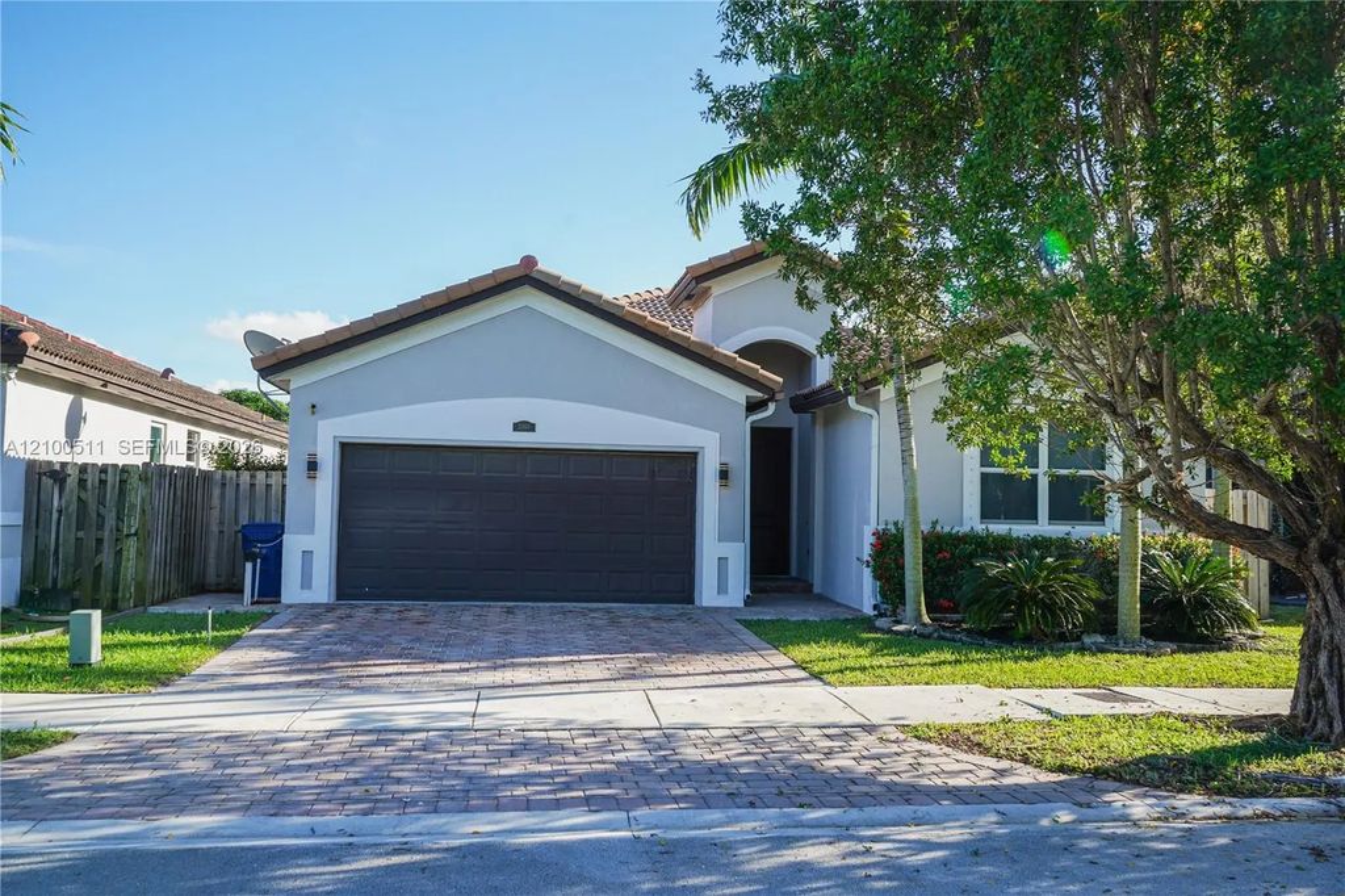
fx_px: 1120
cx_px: 672
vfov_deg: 43.6
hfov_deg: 61.9
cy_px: 448
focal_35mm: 30
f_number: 8
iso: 100
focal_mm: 30
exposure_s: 1/125
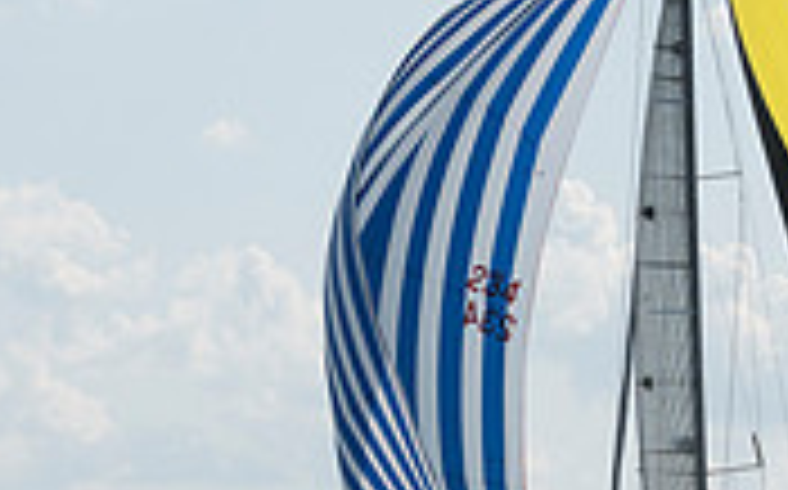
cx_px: 428
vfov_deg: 4.2
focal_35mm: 311
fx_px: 6672
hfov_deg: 6.8
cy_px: 465
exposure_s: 1/1250
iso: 250
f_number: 9
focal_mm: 92
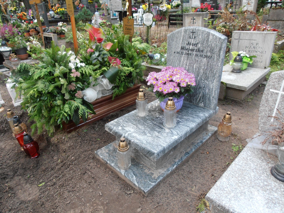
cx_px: 142
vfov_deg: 56.8
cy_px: 106
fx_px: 197
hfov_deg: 71.6
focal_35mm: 24
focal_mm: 4.2
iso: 80
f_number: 3
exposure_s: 1/50
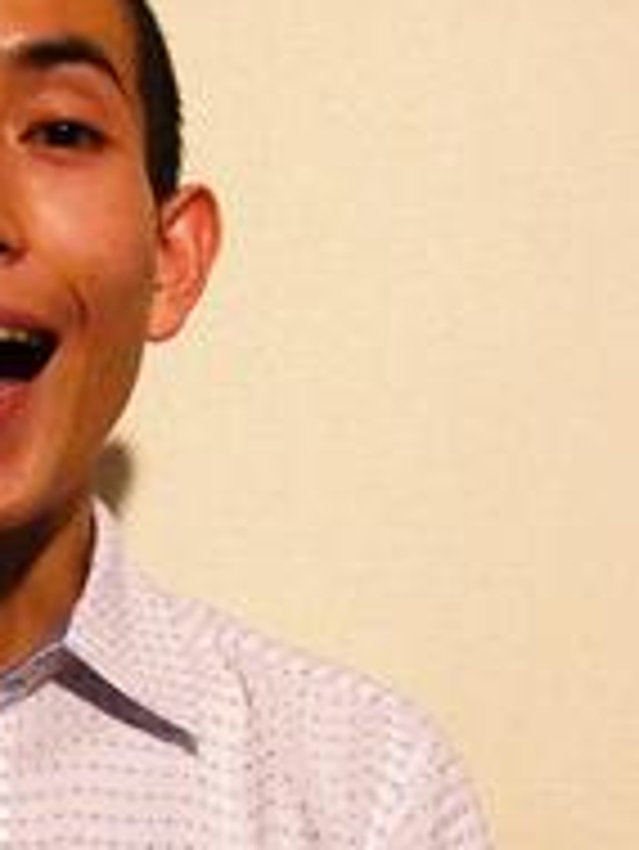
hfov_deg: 17.9
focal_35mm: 80
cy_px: 706
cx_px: -32
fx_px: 1967
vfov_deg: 23.9
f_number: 2.8
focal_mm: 4.6
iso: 200
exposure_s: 1/60
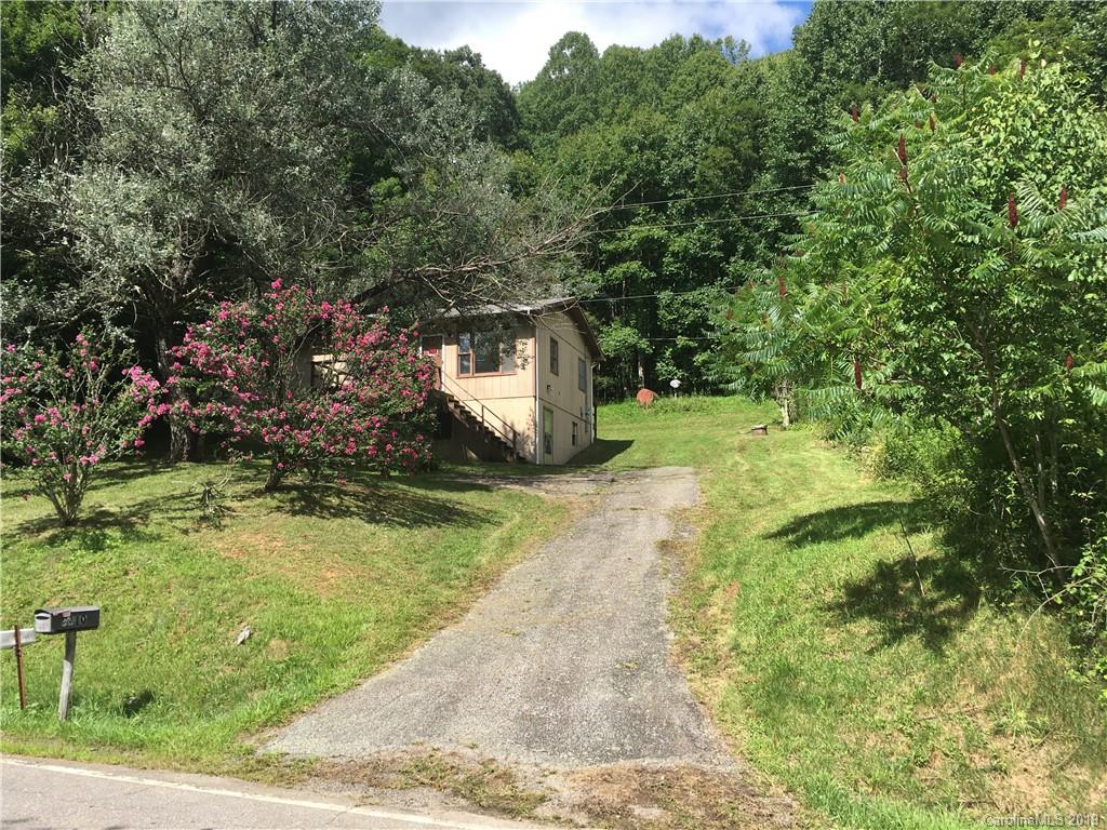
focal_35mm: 29
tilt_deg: +8.7
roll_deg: +0.6
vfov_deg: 48.2
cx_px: 554
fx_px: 927
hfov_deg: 61.7
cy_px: 415
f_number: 2.2
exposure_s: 1/916
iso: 25
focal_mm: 4.15
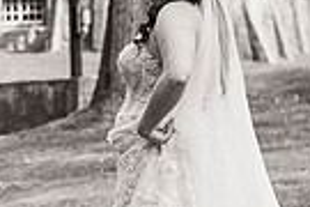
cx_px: -113
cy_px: 97
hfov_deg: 9.4
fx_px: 1843
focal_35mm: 214
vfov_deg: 6.4
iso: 400
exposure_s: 1/6400
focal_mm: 50
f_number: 2.8
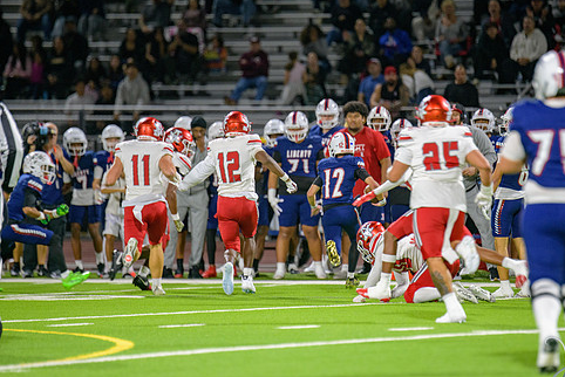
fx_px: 5669
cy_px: 196
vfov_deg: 3.8
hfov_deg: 5.7
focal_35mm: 361
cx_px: 331
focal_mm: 300
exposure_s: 1/250
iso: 2000
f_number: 2.8
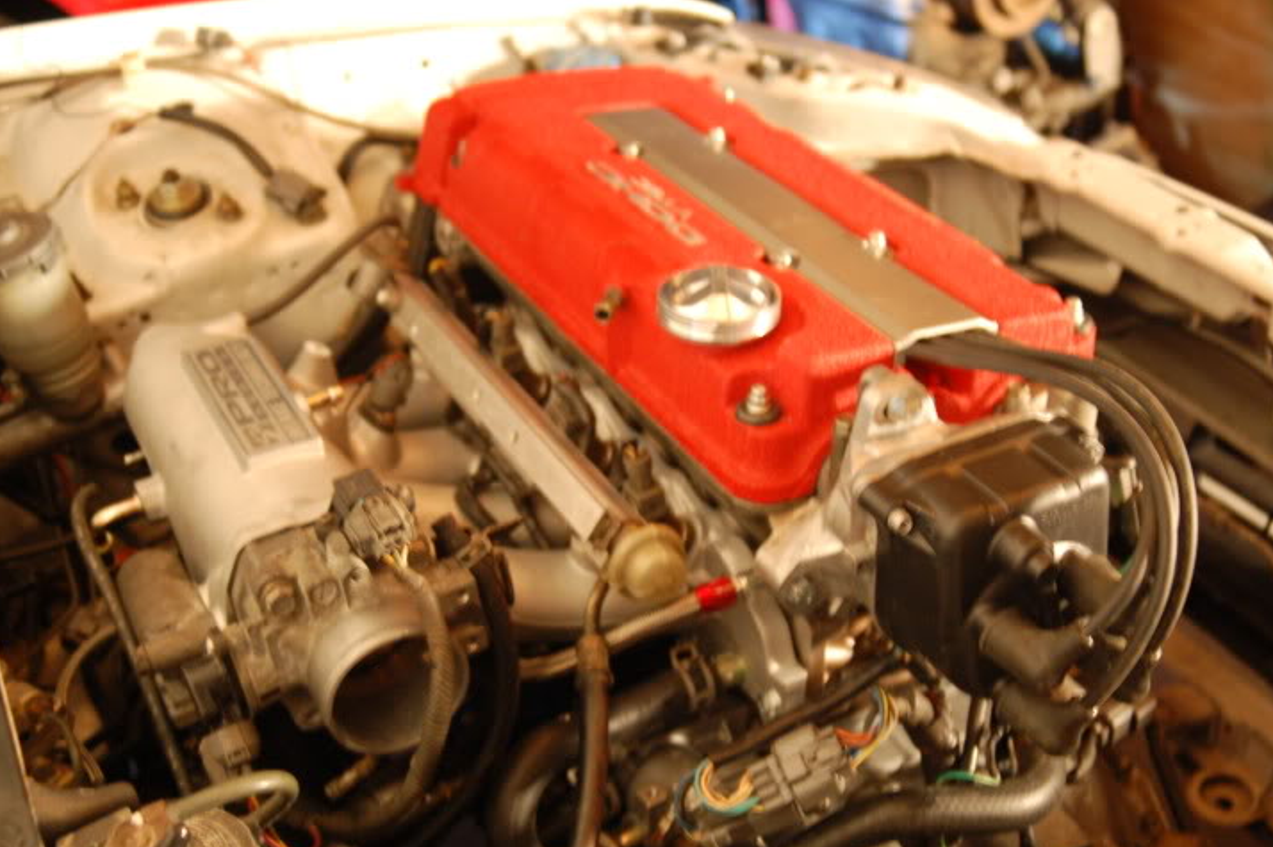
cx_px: 650
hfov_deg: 41.9
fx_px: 1661
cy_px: 457
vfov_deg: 28.6
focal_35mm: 47
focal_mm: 28
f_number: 3.3
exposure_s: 1/6
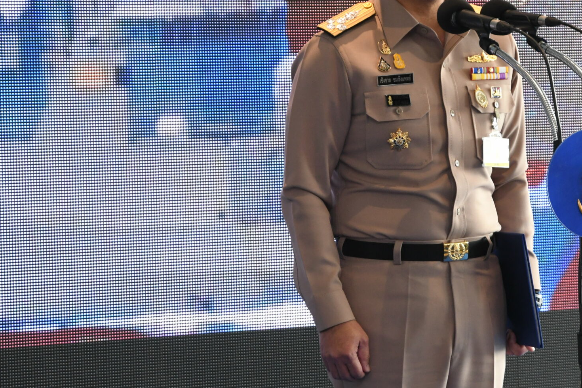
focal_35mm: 209
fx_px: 3379
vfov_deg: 6.6
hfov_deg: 9.8
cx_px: 395
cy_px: 102
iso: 1600
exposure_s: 1/160
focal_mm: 80
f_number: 5.6
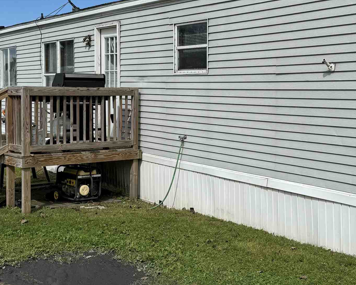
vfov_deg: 28.5
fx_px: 558
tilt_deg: -3.8
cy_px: 104
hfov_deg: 35.3
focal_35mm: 53
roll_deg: -0.3
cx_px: 205
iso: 80
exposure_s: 1/6410
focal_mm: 6.76
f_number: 1.78
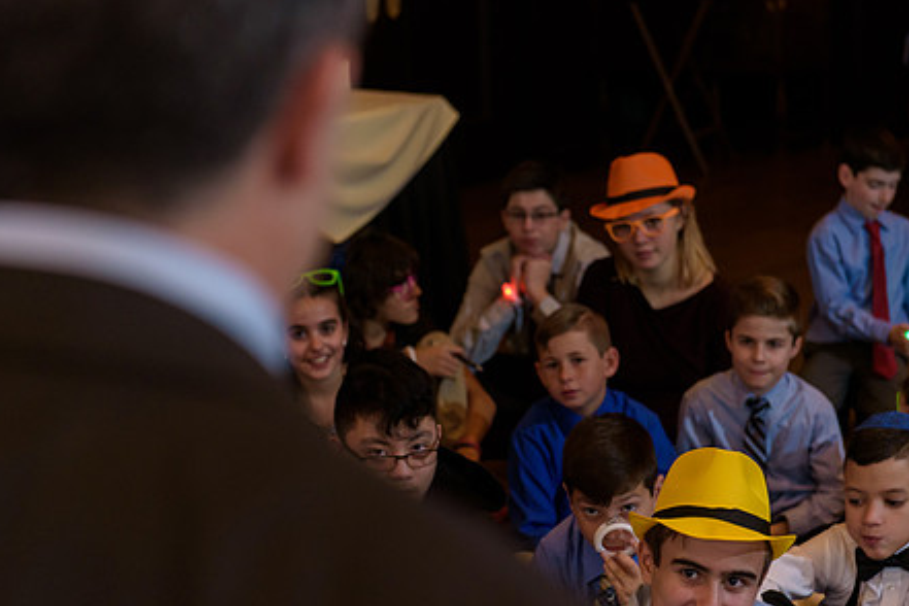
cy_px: 378
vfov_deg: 14.8
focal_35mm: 92
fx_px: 2323
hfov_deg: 22.1
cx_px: 470
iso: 1600
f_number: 3.2
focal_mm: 70
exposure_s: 1/125
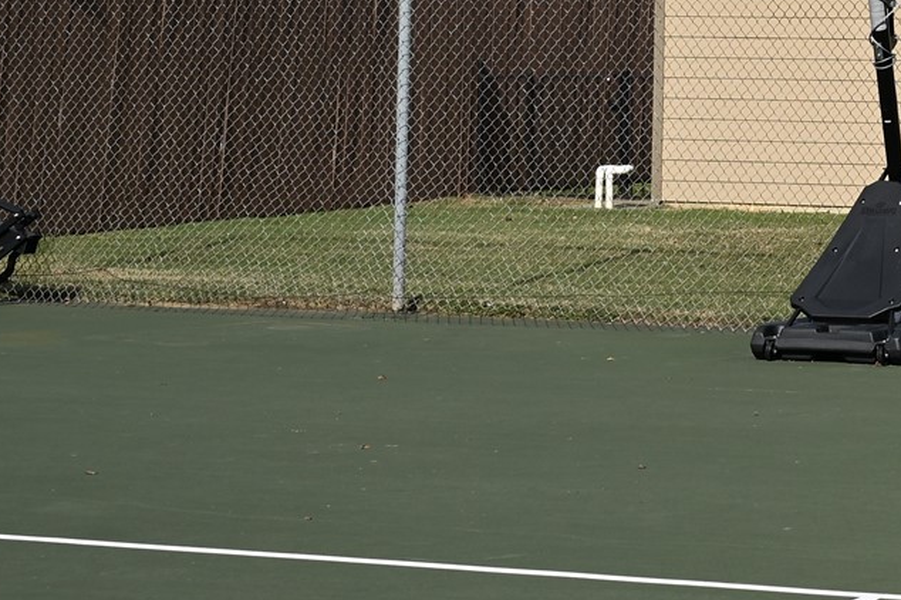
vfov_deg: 11.1
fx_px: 3002
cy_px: -188
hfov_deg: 16.0
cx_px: 1226
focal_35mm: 120
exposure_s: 1/250
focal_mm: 35
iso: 110
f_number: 11
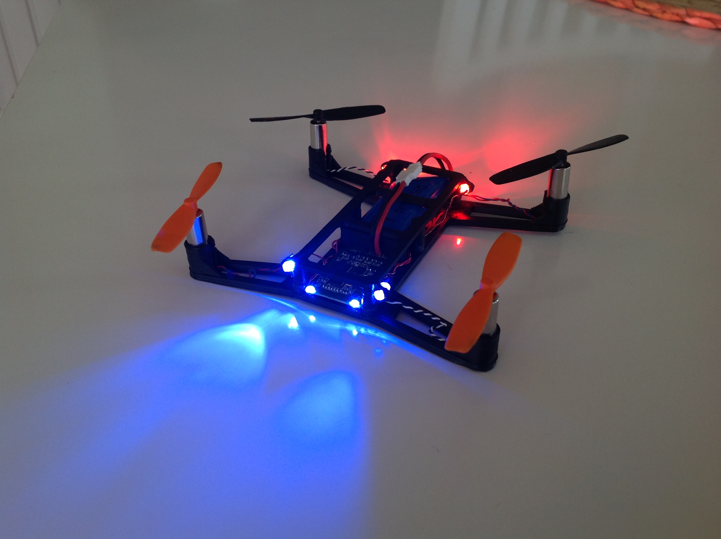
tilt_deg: -36.2
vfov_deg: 40.6
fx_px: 728
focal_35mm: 35
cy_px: 270
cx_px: 360
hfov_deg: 52.7
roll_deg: -1.3
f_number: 2.4
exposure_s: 1/17
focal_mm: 4.28
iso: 50
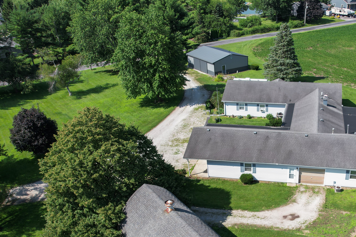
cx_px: 244
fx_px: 366
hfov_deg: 50.7
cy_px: 178
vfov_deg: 35.1
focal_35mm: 37
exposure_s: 1/1000
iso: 100
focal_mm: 8.38
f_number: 2.8
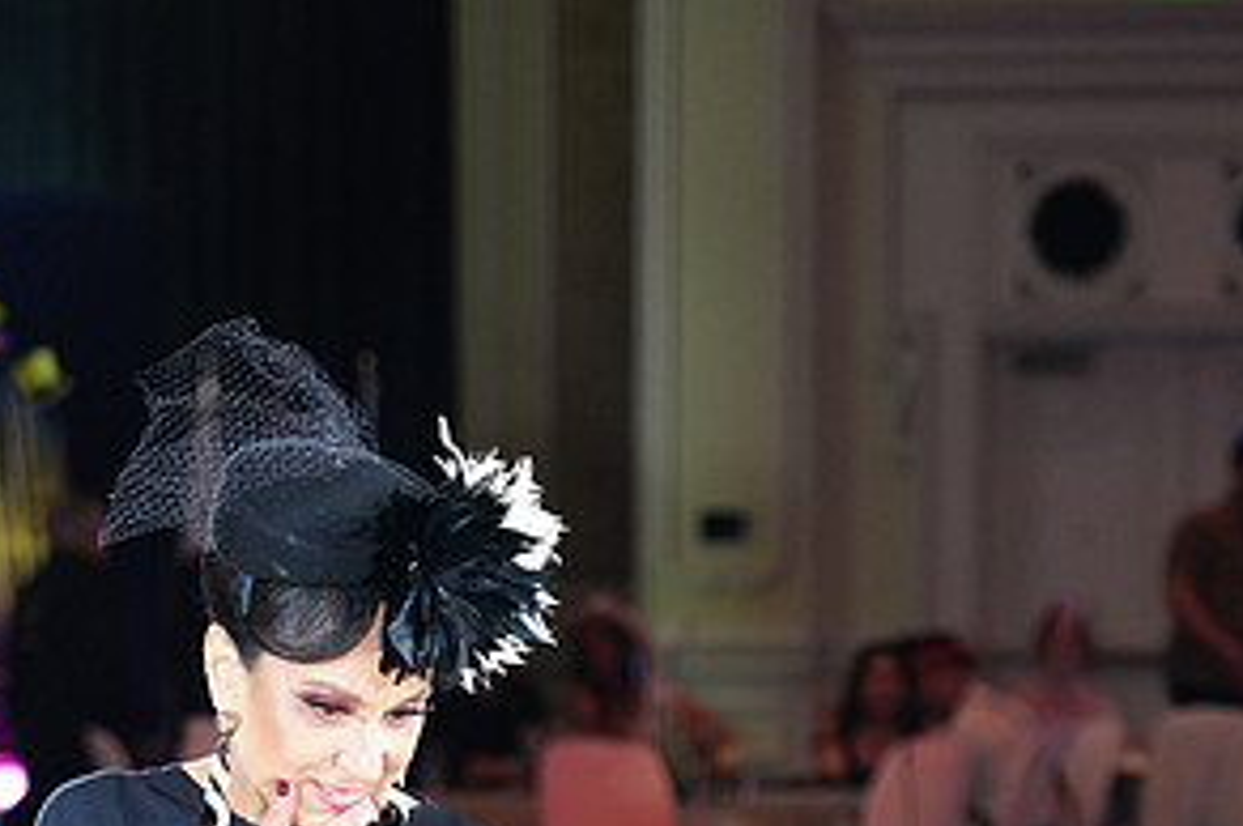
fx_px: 6932
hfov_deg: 10.2
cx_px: 590
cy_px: 1196
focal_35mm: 201
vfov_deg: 6.7
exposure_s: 1/250
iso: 2500
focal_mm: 101
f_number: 4
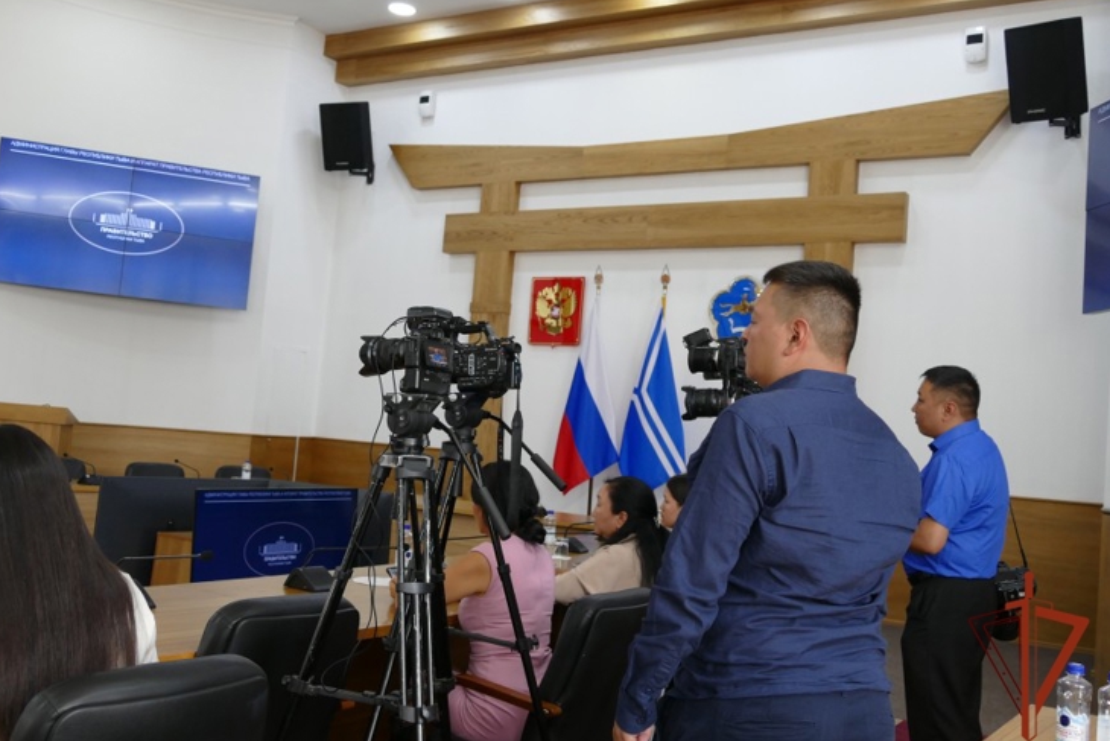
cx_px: 552
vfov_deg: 35.1
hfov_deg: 50.7
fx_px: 1172
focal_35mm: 38
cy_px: 370
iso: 400
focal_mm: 13.43
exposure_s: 1/80
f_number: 3.1
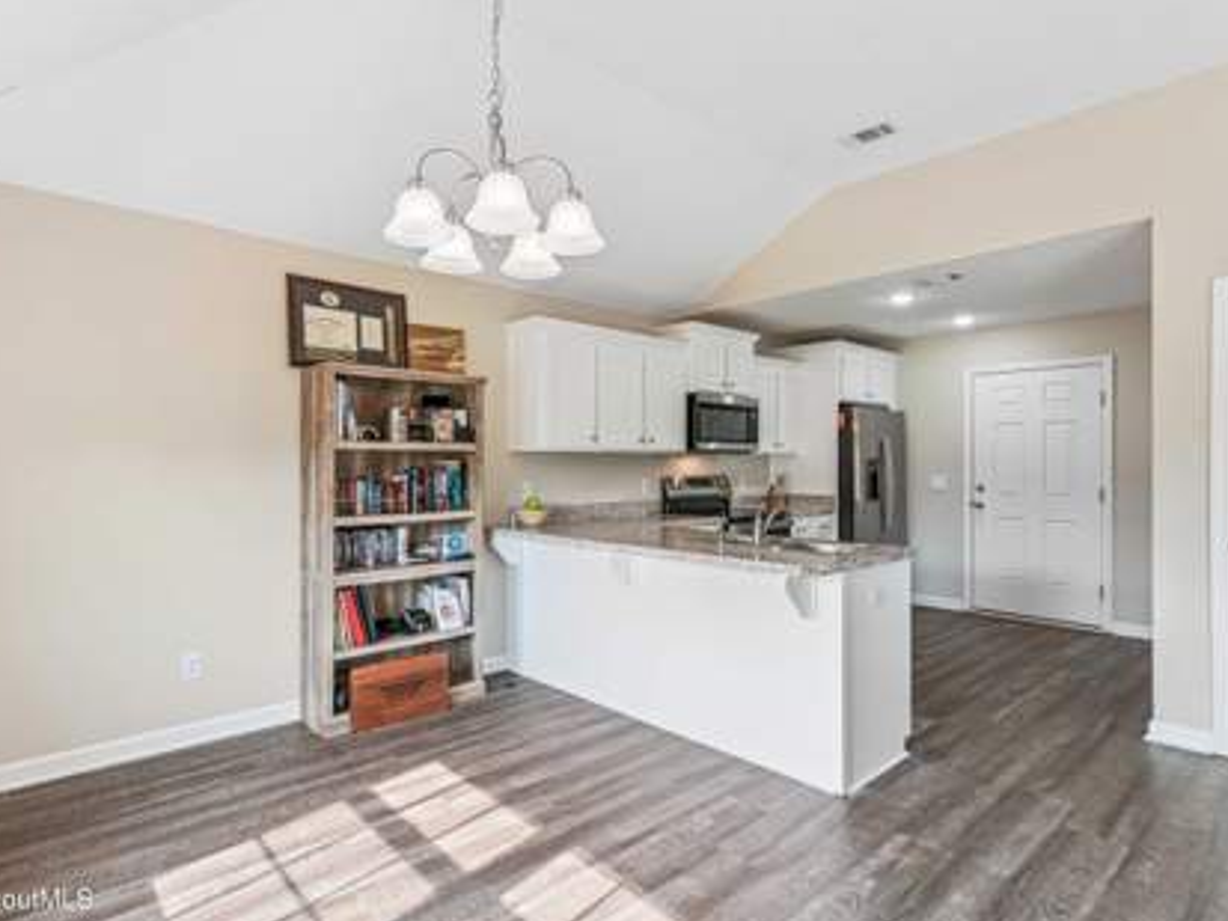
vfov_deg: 68.7
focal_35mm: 19
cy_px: 466
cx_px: 595
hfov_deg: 84.6
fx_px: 674
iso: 250
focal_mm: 17
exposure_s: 1/25
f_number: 8
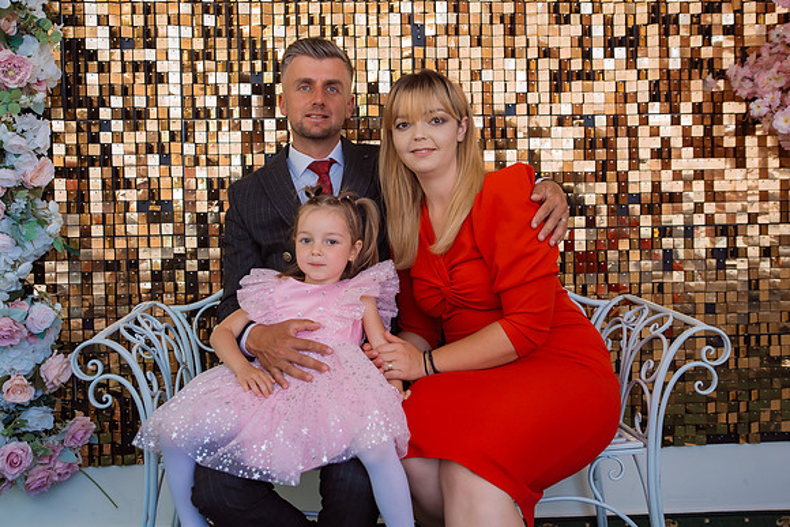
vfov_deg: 37.1
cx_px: 395
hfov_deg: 53.5
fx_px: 783
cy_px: 233
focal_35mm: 36
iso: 640
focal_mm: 32
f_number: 3.2
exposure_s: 1/250
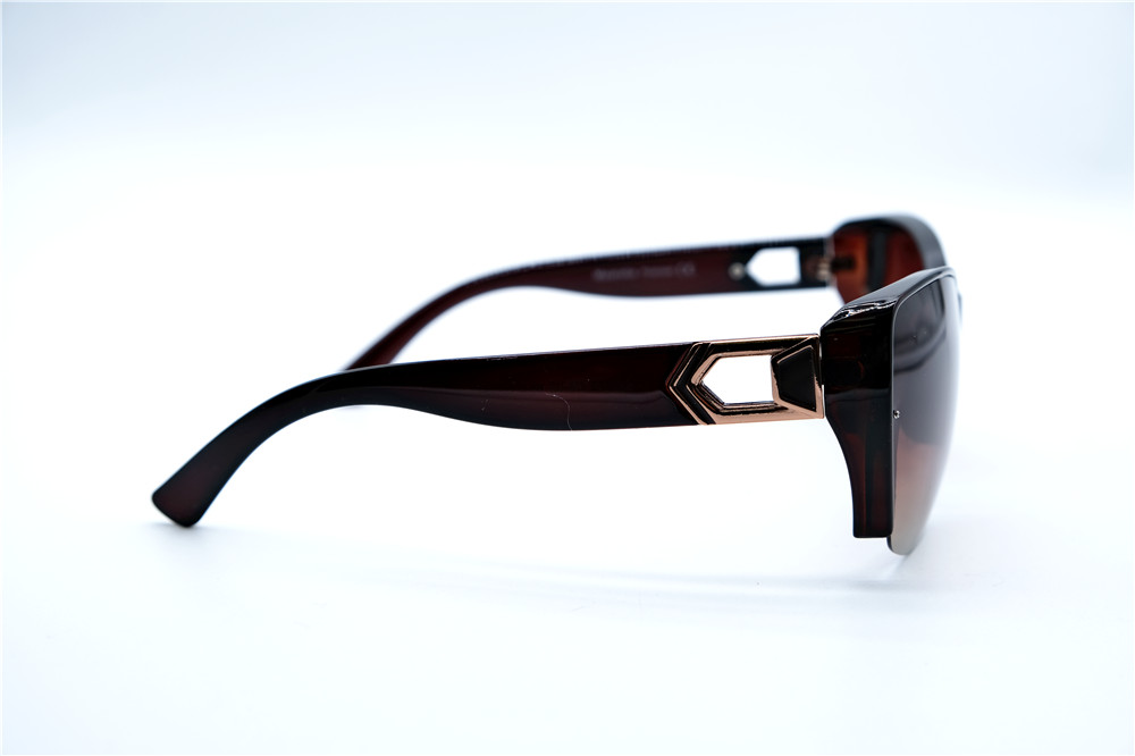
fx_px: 1544
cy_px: 378
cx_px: 568
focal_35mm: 49
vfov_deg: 27.5
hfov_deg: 40.4
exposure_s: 1/160
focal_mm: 32.9
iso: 160
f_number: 5.6
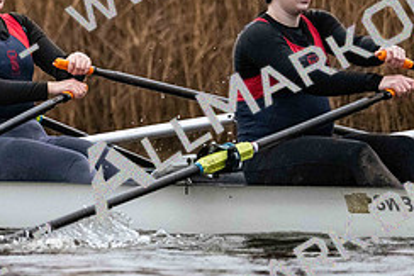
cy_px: 60
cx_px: -58
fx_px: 10920
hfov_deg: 2.2
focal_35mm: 949
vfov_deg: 1.5
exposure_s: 1/1600
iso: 6400
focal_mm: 400
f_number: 4.5
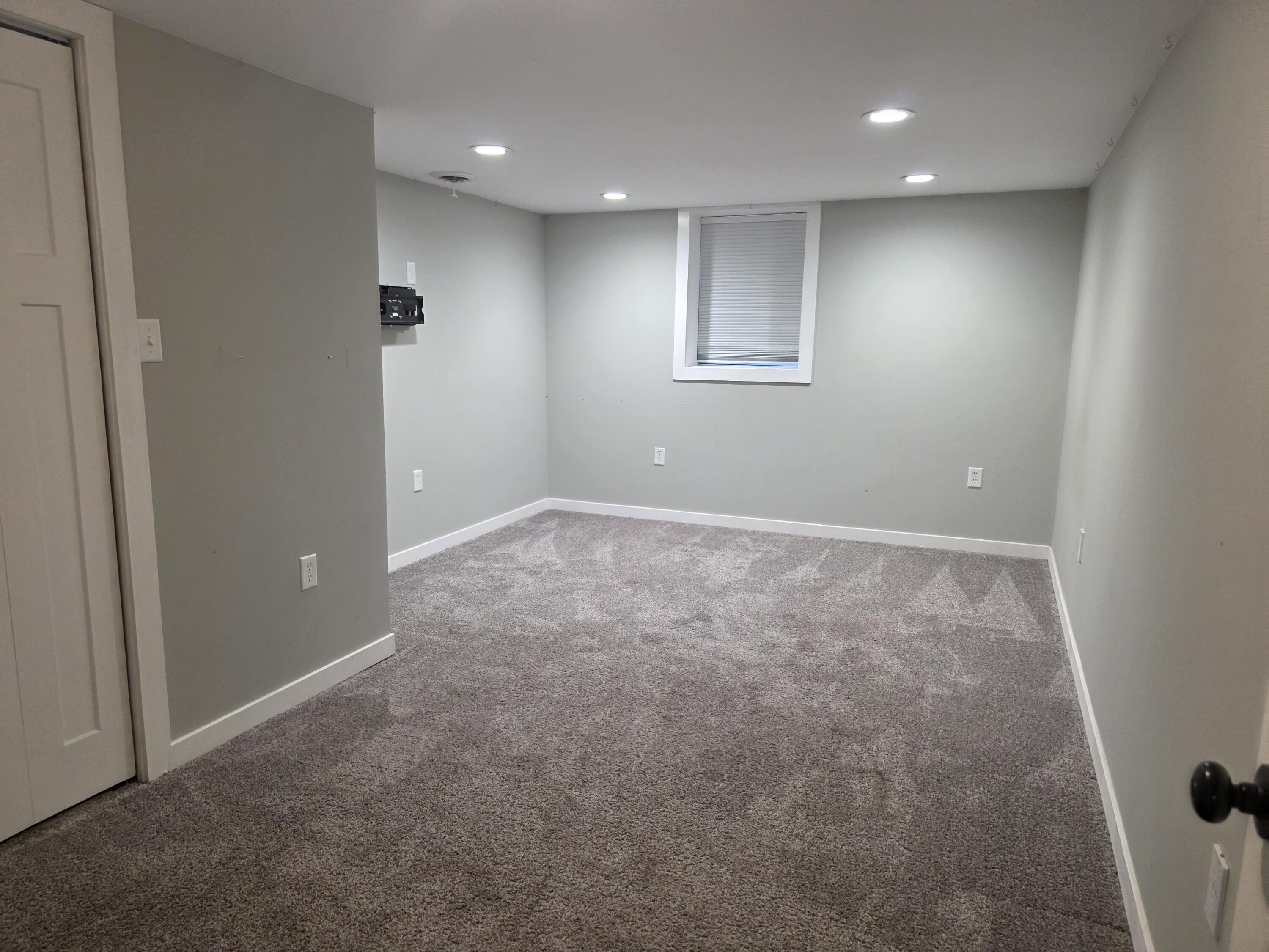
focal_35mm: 23
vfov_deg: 58.9
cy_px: 476
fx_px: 843
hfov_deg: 73.9
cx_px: 634
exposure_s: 1/120
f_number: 1.7
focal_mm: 6.3
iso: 500
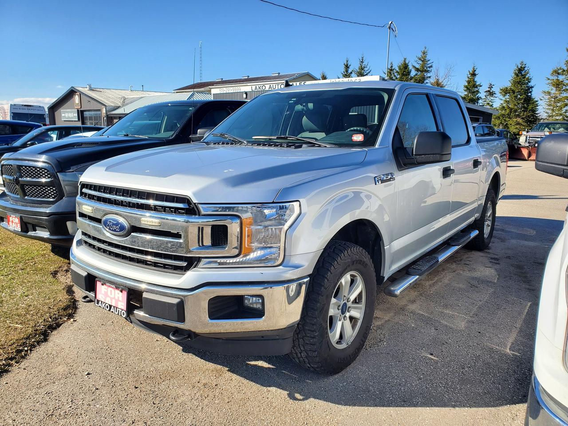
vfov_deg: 53.1
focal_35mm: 26
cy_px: 213
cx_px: 284
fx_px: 427
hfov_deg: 67.3
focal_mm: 4.3
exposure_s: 1/1297
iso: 50
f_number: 2.4
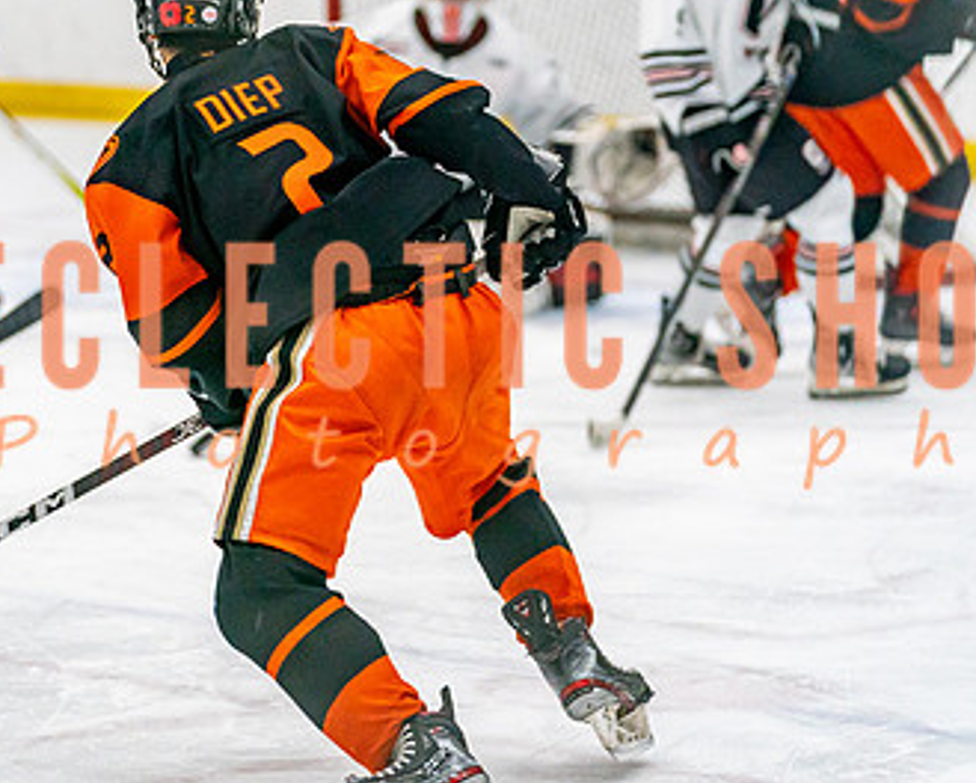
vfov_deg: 6.6
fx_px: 6767
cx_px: 238
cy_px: 266
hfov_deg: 8.2
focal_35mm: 234
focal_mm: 128
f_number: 2.8
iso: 3200
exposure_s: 1/1250
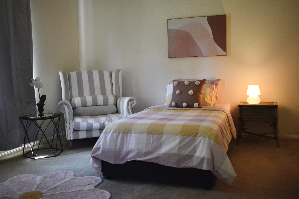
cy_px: 100
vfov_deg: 38.4
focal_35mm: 34
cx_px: 150
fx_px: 287
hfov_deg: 55.1
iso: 450
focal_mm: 23
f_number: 4
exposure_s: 1/60
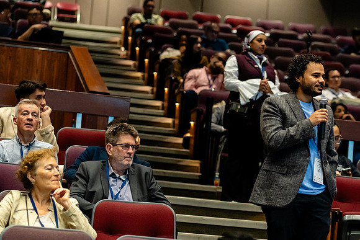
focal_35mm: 127
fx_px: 1270
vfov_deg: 10.8
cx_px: 180
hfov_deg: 16.1
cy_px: 120
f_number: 2.8
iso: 4000
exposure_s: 1/200
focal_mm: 85
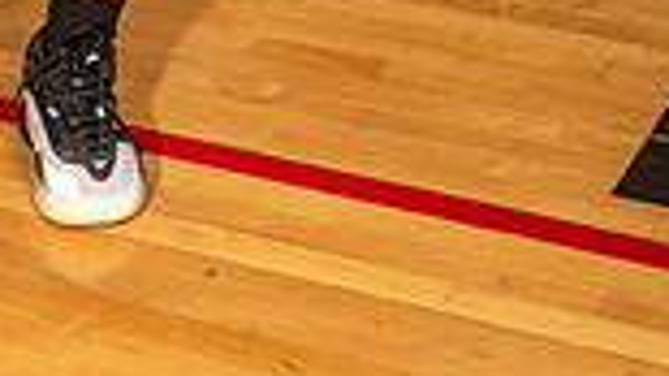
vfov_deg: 7.4
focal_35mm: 152
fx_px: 2695
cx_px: 56
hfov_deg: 14.0
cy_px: -575
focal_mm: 50
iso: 400
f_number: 7.1
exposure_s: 1/320
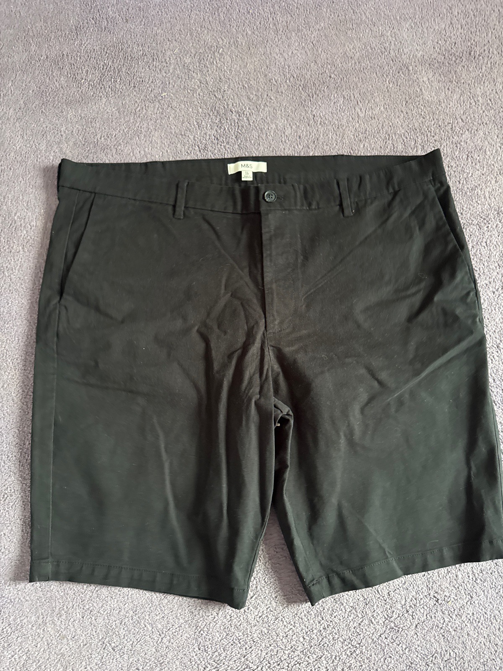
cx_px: 252
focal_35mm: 24
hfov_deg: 56.8
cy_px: 336
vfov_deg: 71.6
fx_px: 465
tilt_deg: -78.8
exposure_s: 1/36
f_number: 1.78
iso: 1000
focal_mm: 6.76
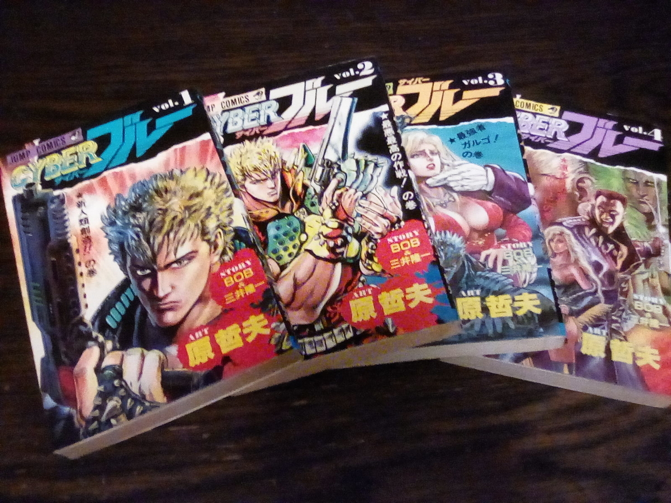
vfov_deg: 40.7
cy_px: 252
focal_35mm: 35
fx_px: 678
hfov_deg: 52.6
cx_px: 336
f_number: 2.8
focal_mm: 2.9
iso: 622
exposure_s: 1/16.7
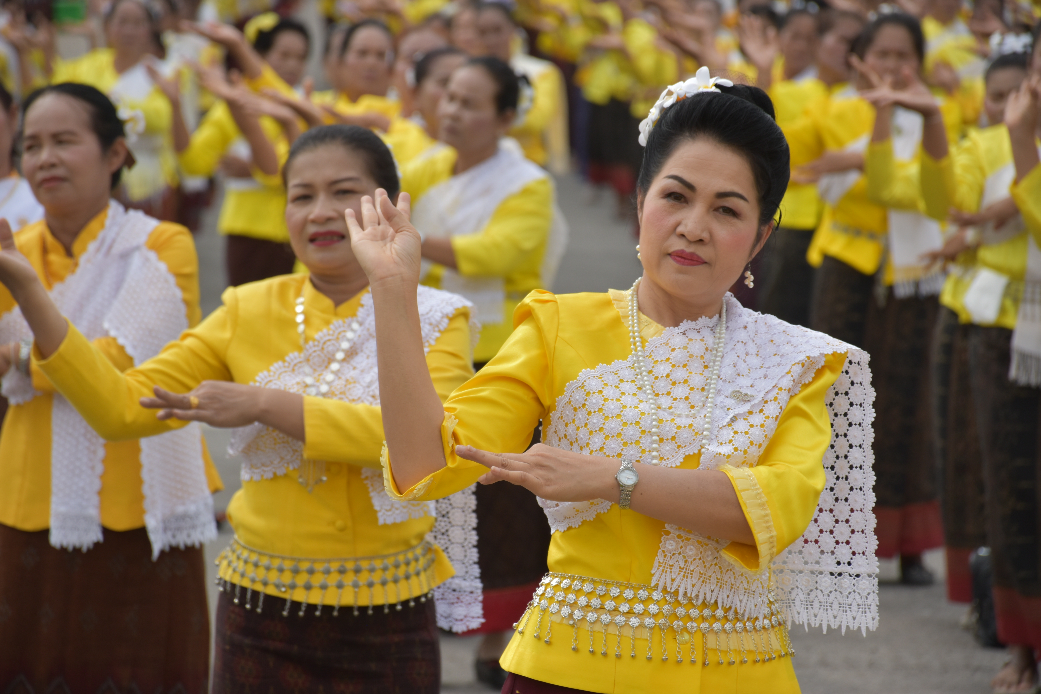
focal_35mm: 210
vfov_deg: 6.5
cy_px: 347
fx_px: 6072
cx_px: 520
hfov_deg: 9.8
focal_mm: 140
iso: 200
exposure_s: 1/640
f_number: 6.3
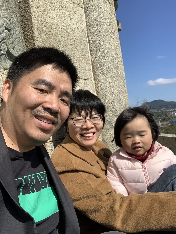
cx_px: 88
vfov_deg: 56.8
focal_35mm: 32
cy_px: 117
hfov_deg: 44.2
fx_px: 217
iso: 16
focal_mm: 2.87
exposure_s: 1/1475
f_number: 2.2
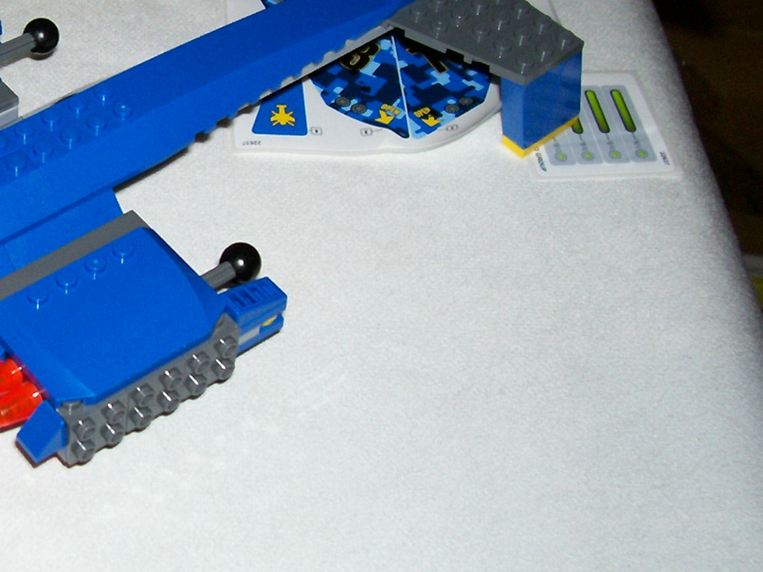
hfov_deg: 26.2
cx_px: 32
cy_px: 195
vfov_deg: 20.7
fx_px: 1565
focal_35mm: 71
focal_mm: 5.6
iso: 80
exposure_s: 1/64
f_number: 2.7
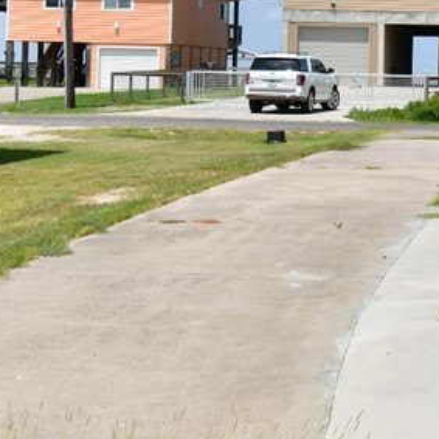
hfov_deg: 17.0
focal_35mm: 98
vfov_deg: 17.5
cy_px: 37
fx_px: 1406
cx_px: 521
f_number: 11
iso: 200
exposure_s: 1/800
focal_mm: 20
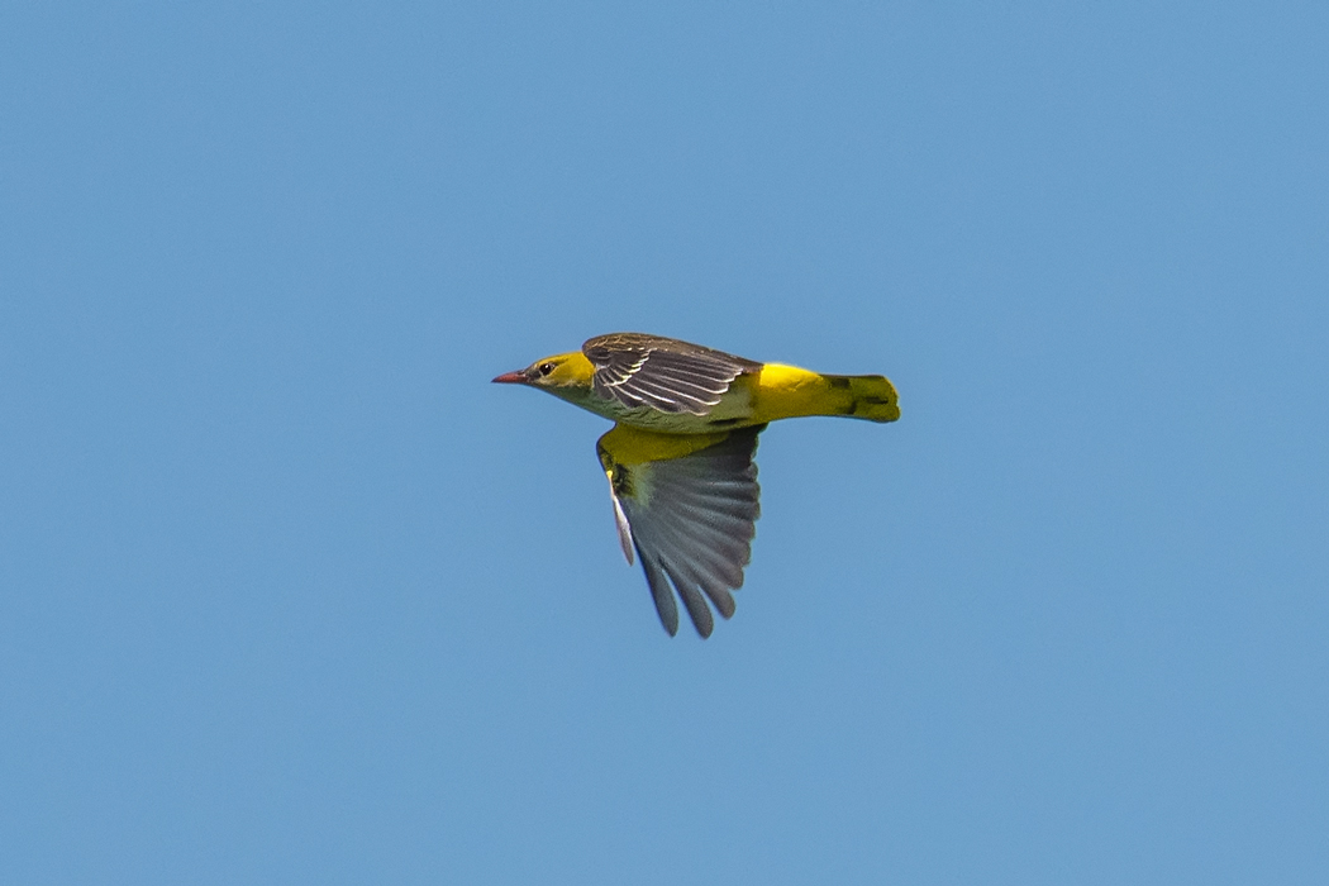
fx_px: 27685
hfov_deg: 2.7
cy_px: 443
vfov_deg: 1.8
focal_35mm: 750
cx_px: 664
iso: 400
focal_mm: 500
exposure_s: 1/4000
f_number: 7.1
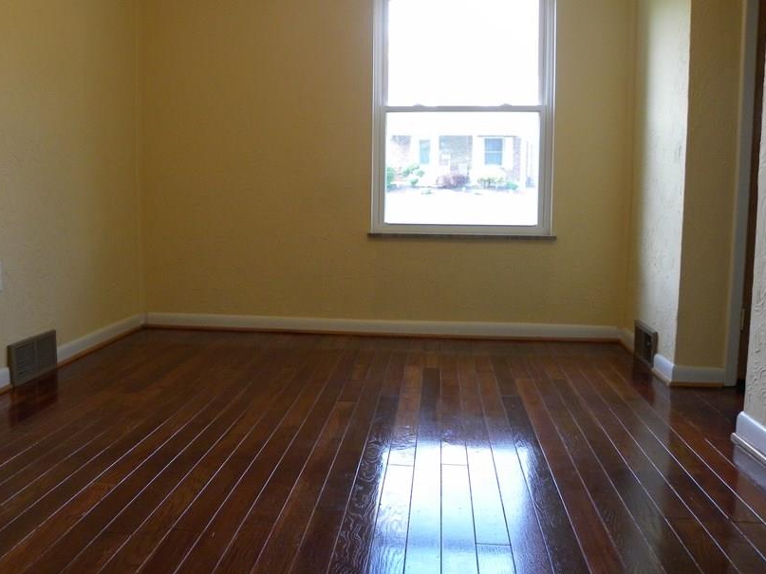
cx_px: 299
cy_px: 273
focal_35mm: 33
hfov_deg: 54.9
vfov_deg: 42.9
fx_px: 730
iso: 218
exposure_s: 1/60
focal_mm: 4.6
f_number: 2.8
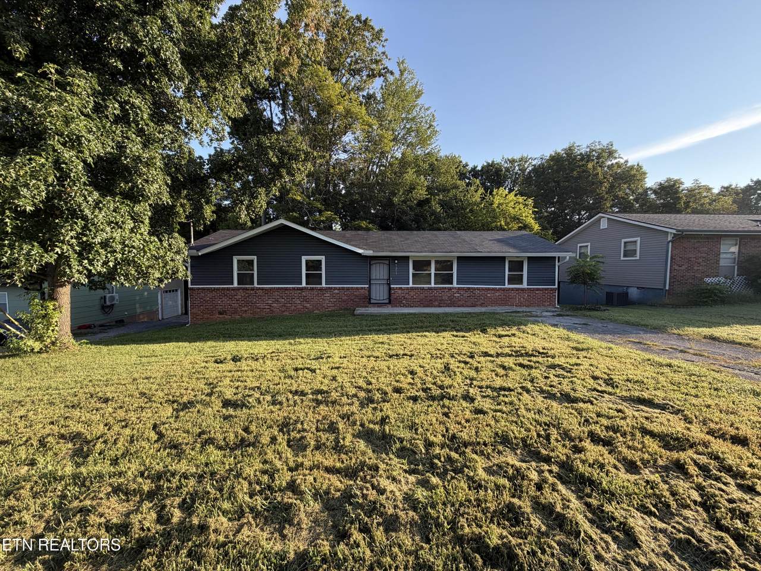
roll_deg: +0.3
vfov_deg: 85.7
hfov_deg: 102.1
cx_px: 380
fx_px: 308
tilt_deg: -3.6
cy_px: 286
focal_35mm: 14
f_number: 2.2
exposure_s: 1/355
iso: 50
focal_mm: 2.22
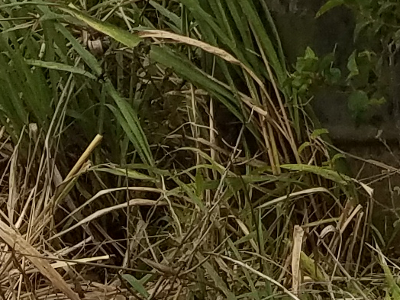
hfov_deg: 9.8
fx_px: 2311
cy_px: -808
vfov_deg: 6.3
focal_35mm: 200
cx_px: 465
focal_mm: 4.2
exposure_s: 1/5008
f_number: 1.7
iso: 50
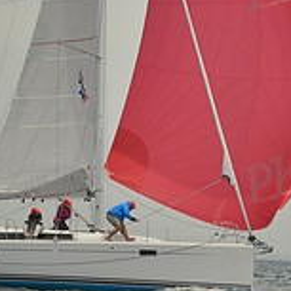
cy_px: -110
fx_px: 2149
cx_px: 147
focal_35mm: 226
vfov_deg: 7.6
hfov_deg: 7.7
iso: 280
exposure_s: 1/1250
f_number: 9
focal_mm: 70
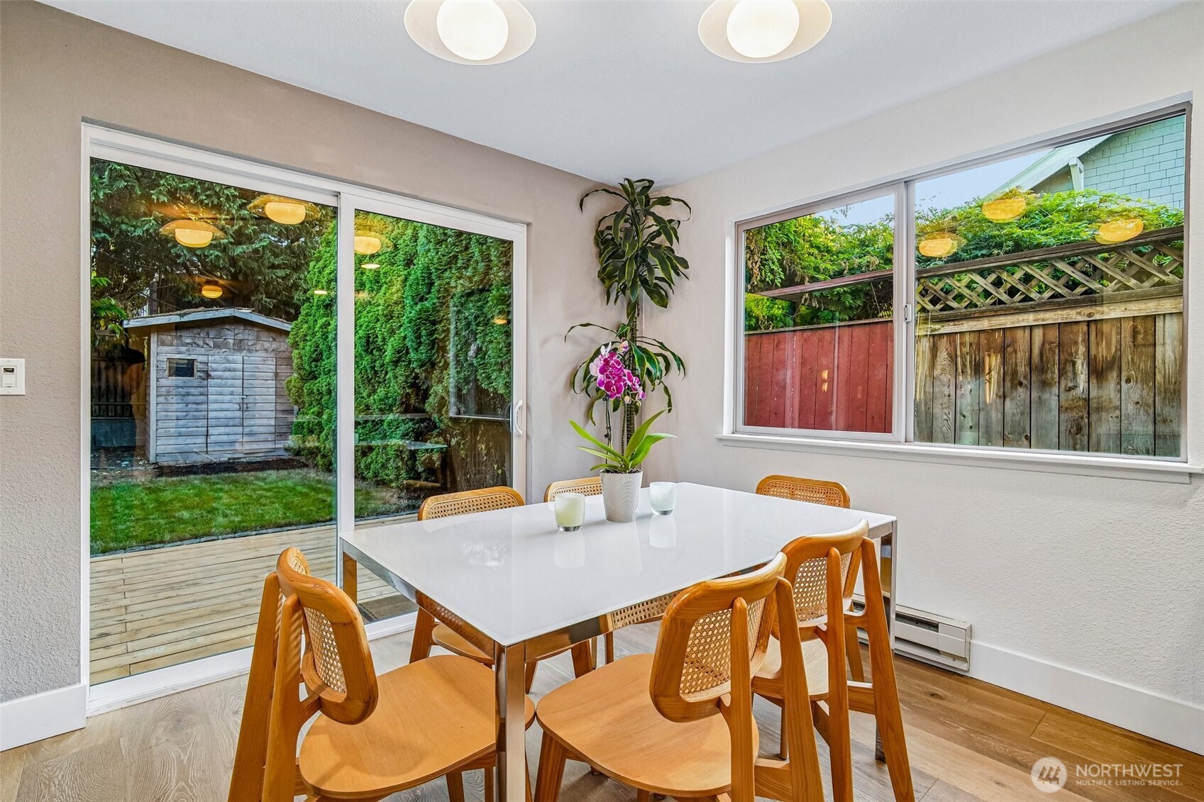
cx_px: 602
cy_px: 401
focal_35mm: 16
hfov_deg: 96.7
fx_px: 535
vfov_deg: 73.7
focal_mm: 16
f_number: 8
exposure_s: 1/40
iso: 1600
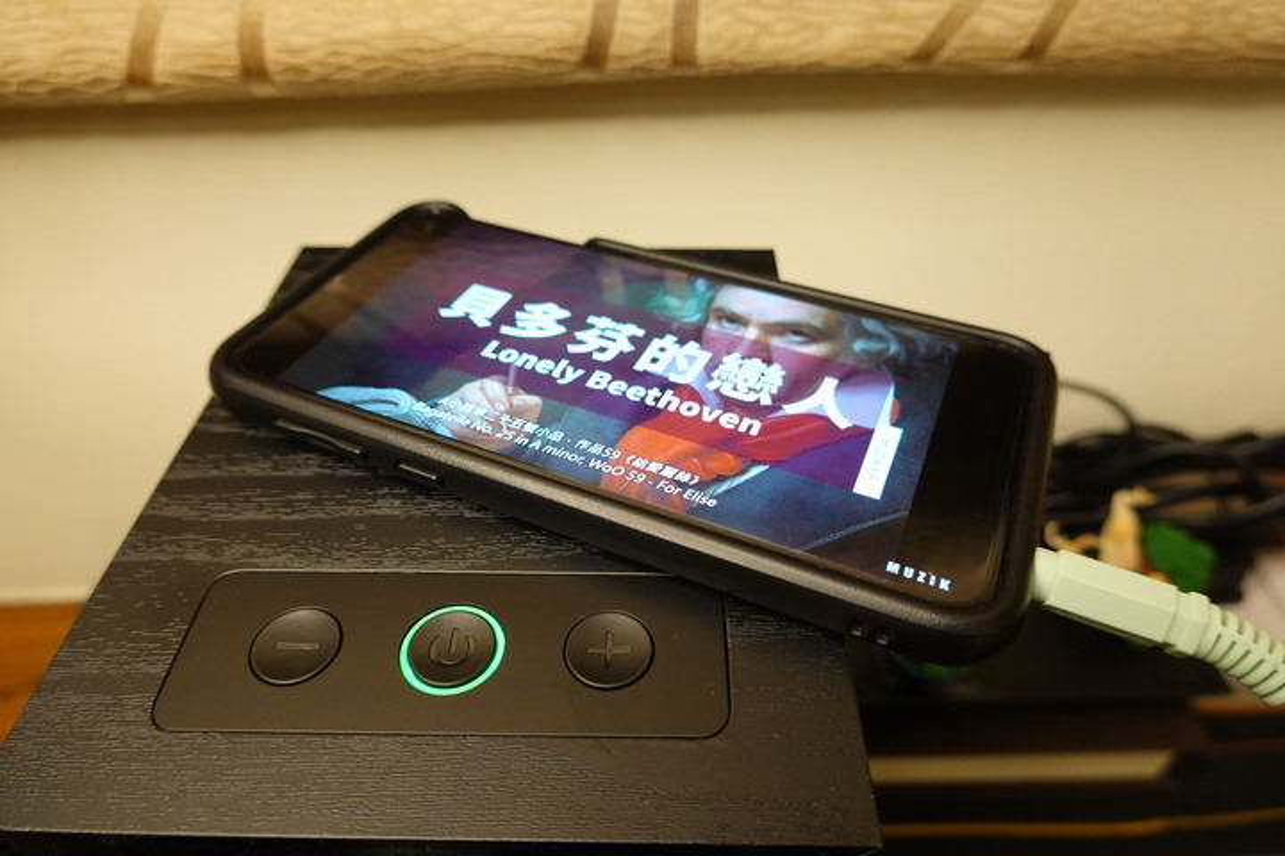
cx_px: 642
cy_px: 428
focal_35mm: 24
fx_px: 857
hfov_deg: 73.7
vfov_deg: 53.1
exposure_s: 1/40
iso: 500
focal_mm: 9
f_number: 2.8
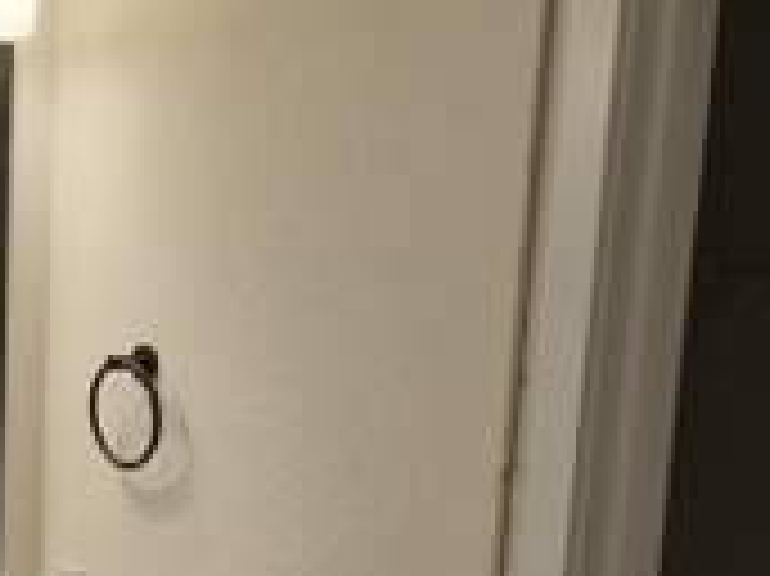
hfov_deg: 23.5
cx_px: -239
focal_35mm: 73
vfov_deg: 19.3
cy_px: 626
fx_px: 1623
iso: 80
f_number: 1.8
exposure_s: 1/120
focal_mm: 5.4
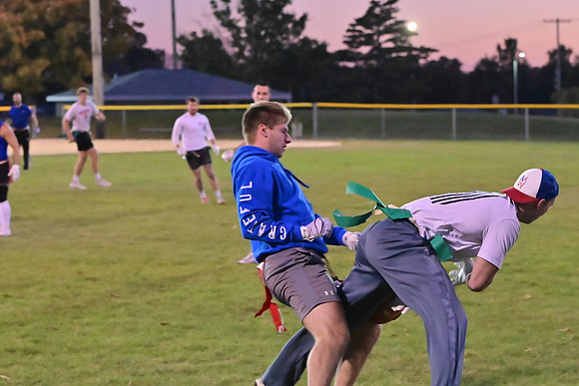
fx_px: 1850
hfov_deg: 17.8
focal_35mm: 115
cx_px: 290
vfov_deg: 11.9
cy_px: 193
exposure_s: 1/400
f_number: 4
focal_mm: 77
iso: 6400
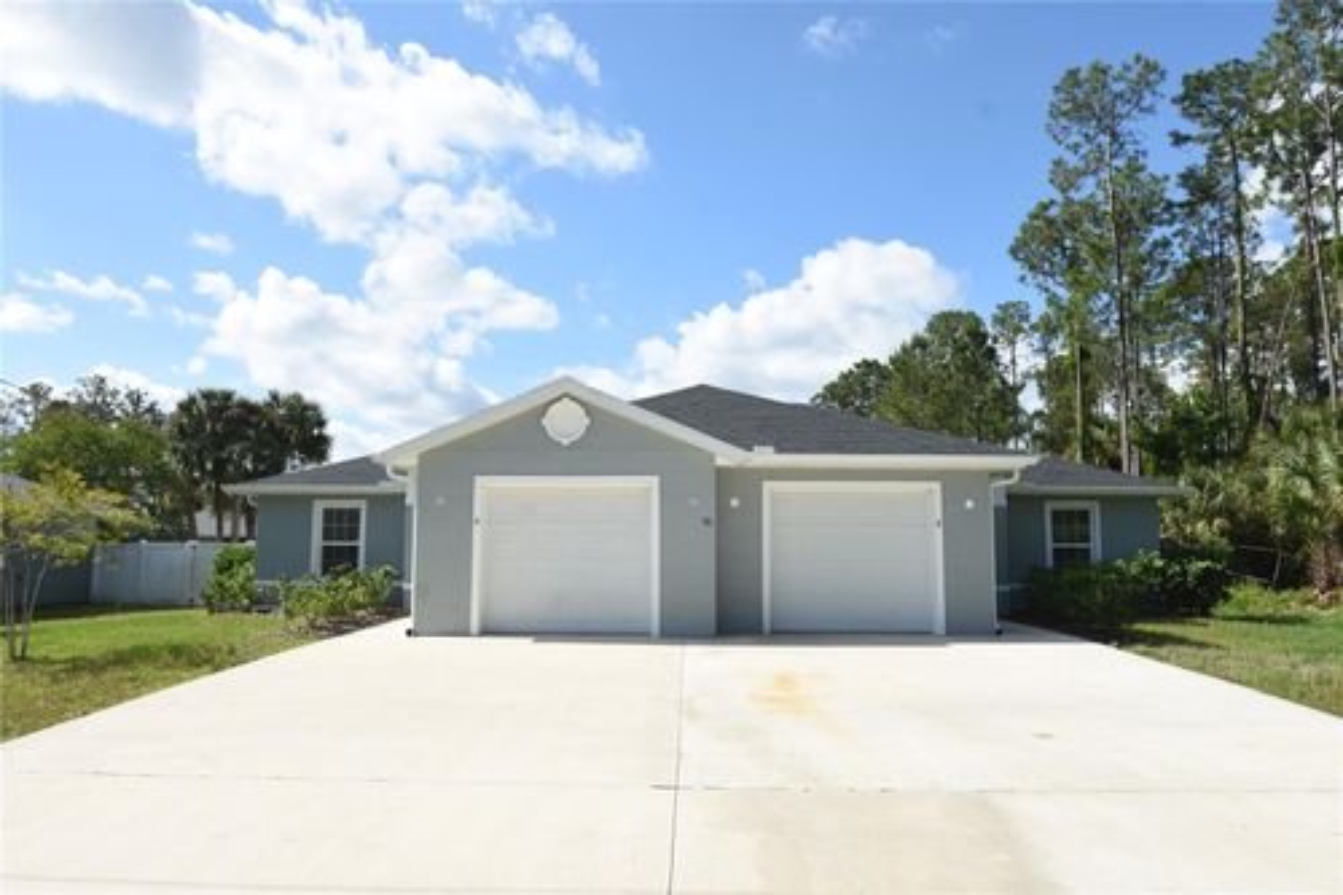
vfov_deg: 53.1
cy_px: 448
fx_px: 895
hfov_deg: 73.8
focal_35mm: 24
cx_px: 672
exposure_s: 1/200
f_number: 7.1
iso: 100
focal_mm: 16
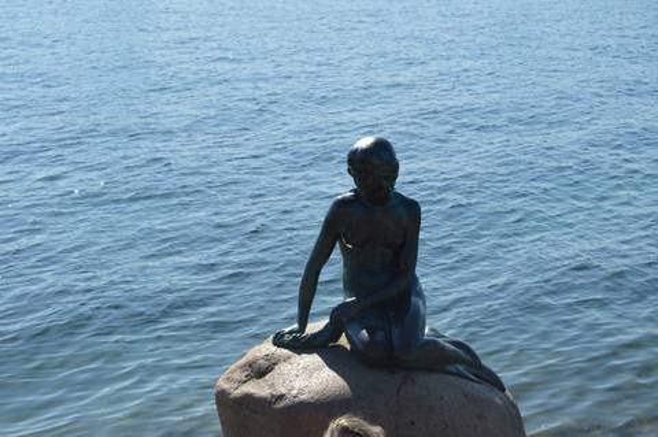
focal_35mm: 82
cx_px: 329
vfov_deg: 16.5
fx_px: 1506
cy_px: 218
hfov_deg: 24.6
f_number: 8
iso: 100
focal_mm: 55
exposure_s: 1/250
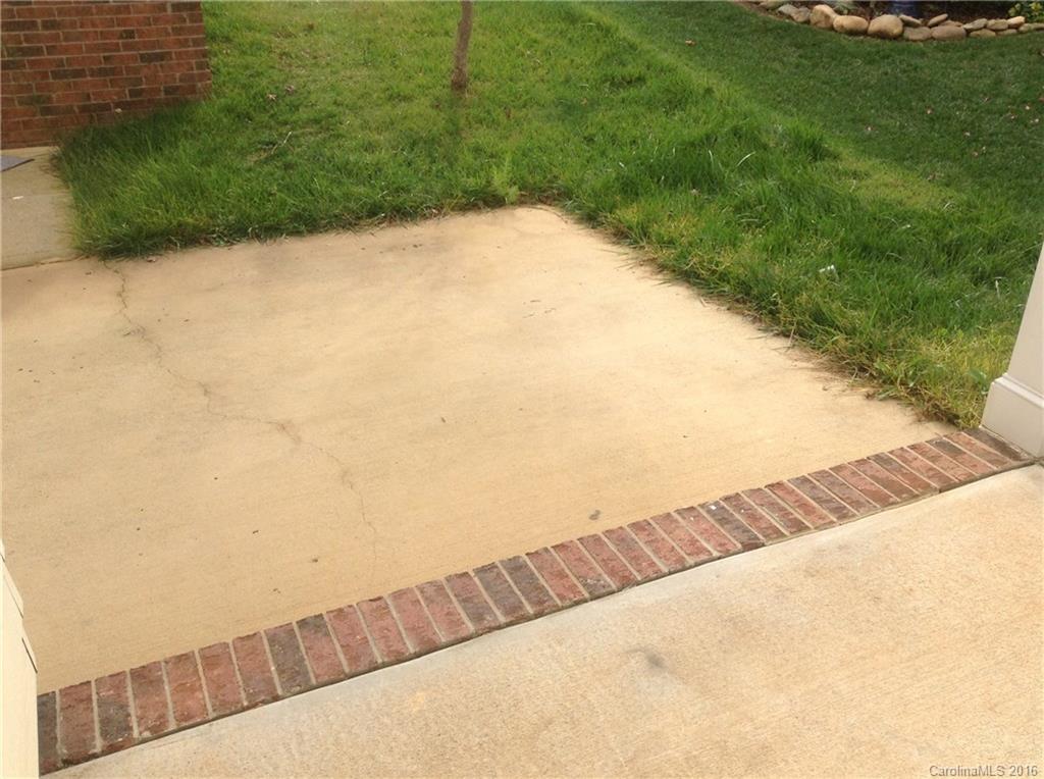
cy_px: 390
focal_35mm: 33
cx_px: 522
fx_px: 993
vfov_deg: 42.8
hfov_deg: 55.4
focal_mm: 3.3
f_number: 2.4
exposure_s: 1/442
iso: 25
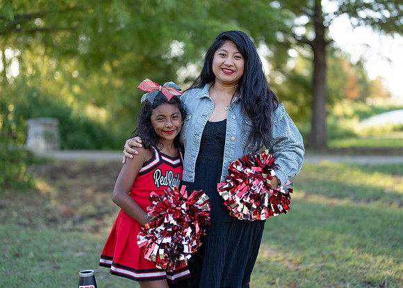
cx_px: 202
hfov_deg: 36.5
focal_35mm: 53
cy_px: 144
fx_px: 612
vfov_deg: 26.5
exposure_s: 1/800
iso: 100
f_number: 1.2
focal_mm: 50
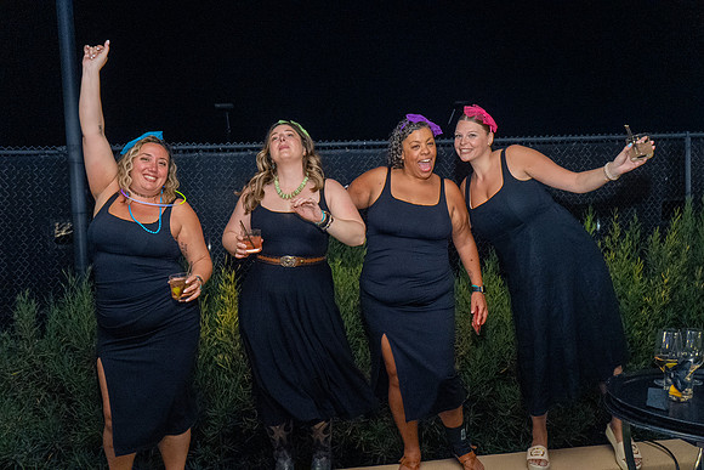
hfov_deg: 65.5
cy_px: 235
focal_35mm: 28
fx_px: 548
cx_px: 352
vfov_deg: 46.4
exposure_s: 1/80
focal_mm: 28
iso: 3200
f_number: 4
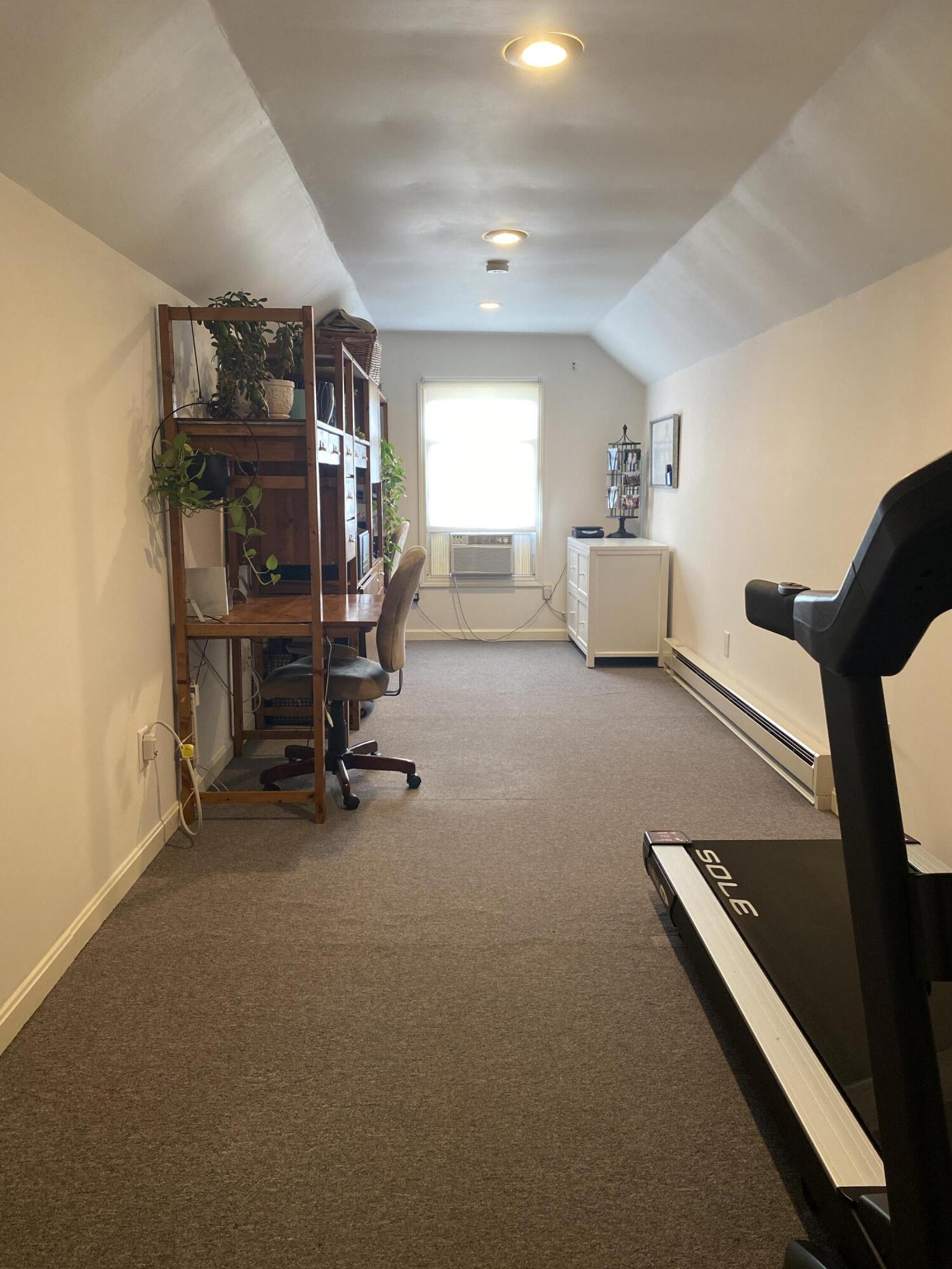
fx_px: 953
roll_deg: -0.6
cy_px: 634
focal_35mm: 26
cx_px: 476
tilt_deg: -8.5
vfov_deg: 67.3
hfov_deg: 53.1
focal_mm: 4.25
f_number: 1.8
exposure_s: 1/60
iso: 200
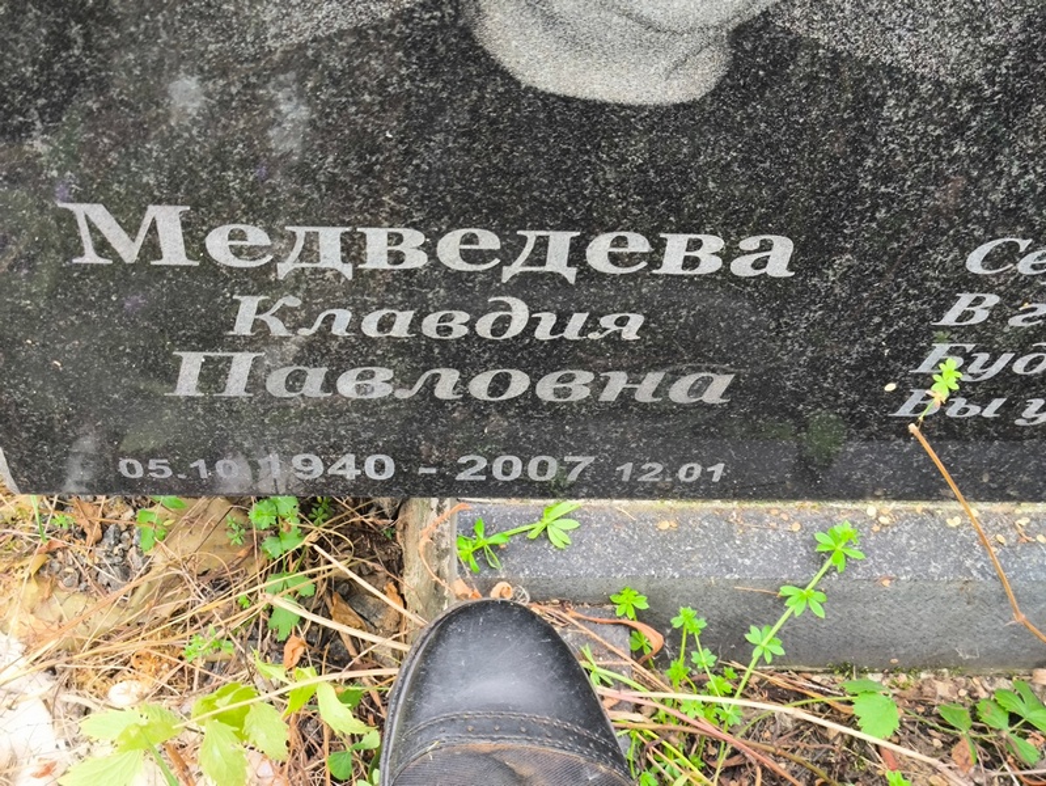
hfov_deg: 38.2
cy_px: 393
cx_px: 523
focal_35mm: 50
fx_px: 1512
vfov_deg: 29.1
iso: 80
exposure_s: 1/60
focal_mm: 4.71
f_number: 1.7
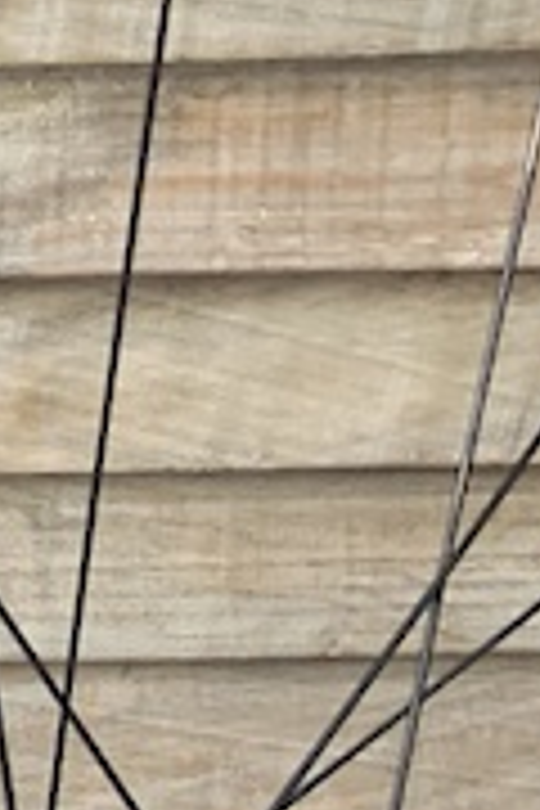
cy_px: 360
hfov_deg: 9.2
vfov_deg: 17.1
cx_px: -1048
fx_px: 2700
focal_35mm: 120
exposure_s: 1/60
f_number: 1.8
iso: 160
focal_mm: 4.25
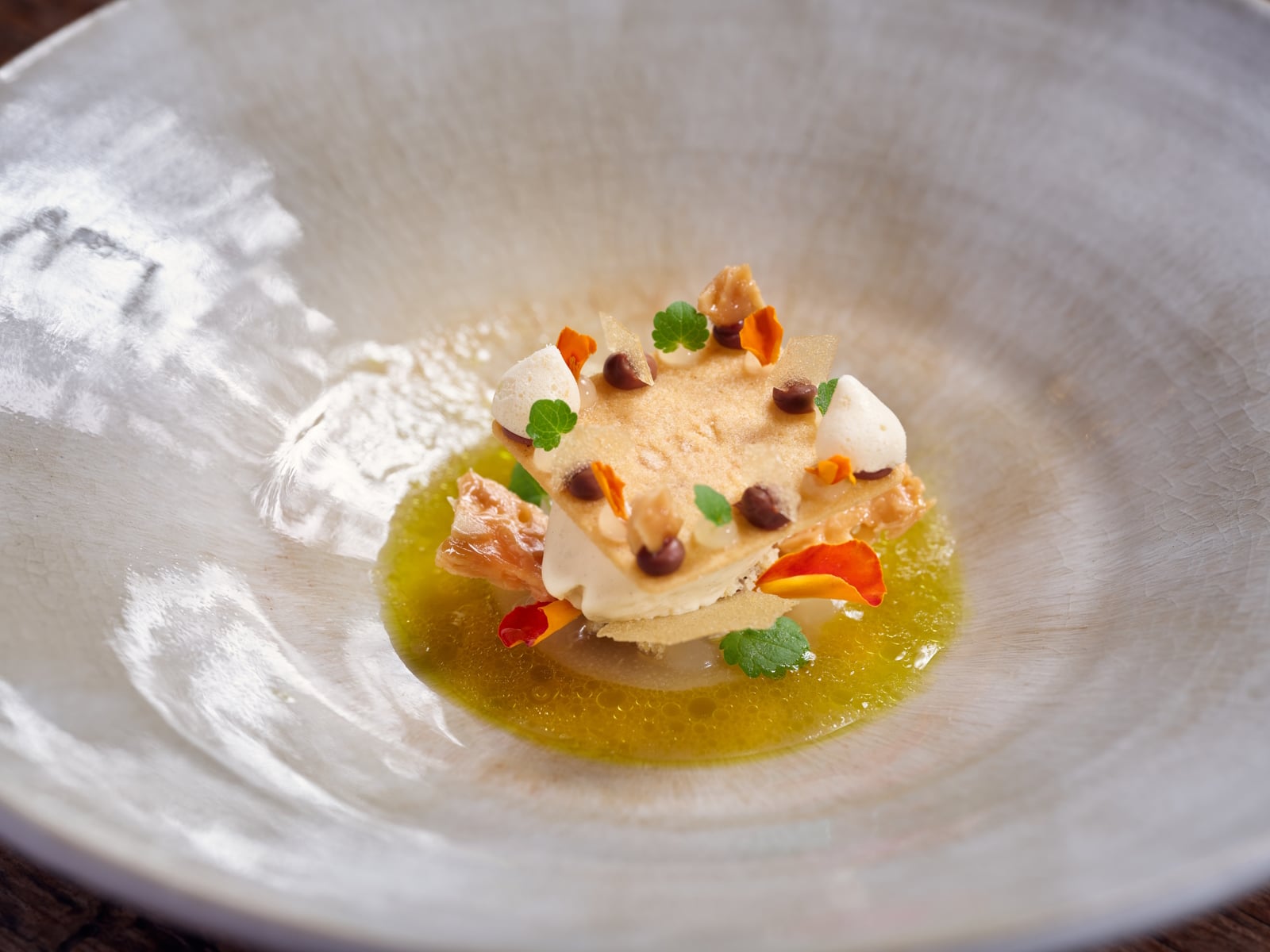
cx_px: 635
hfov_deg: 22.5
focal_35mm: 87
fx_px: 3192
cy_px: 476
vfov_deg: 17.0
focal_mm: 110
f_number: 8
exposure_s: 1/100
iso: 400
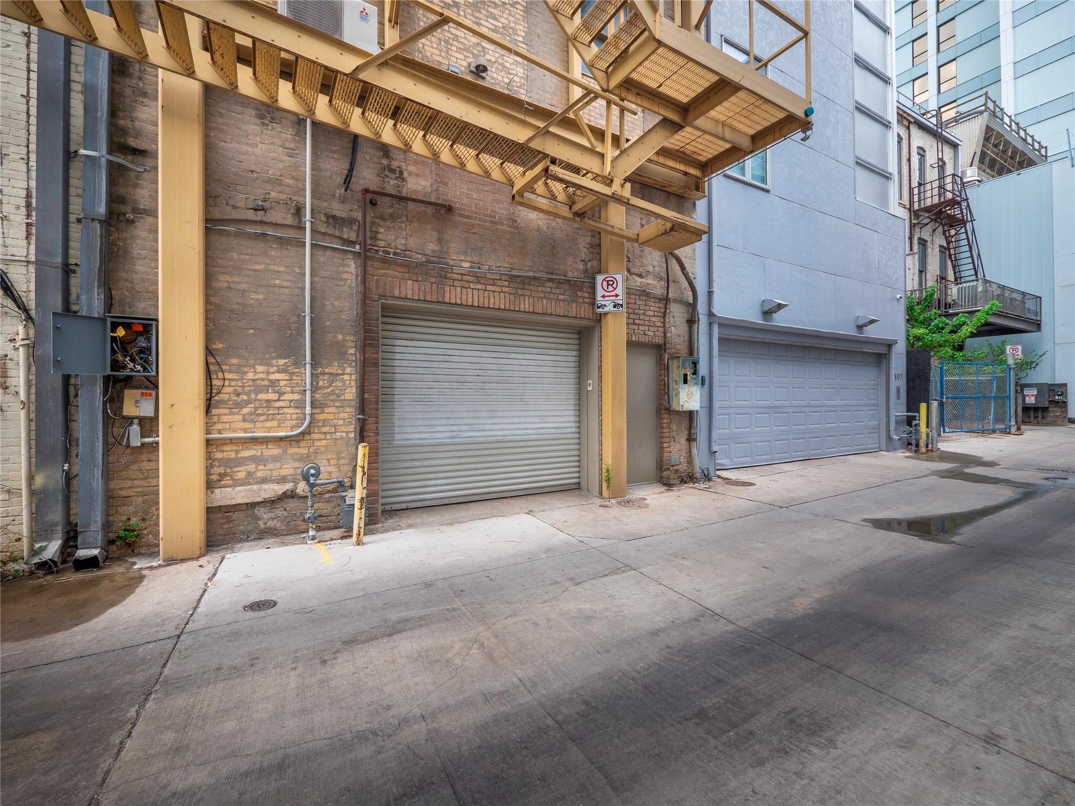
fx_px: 435
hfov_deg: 102.1
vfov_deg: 85.7
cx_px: 538
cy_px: 403
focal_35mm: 14
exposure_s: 1/60
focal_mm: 7
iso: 200
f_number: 8
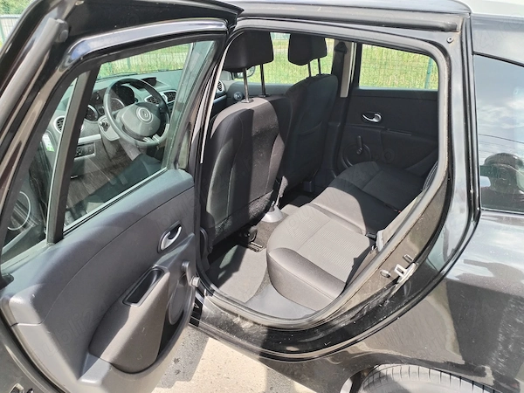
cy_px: 196
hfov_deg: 67.3
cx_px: 262
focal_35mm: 26
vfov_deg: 53.1
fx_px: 394
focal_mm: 4.75
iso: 100
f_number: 1.8
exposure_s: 1/208
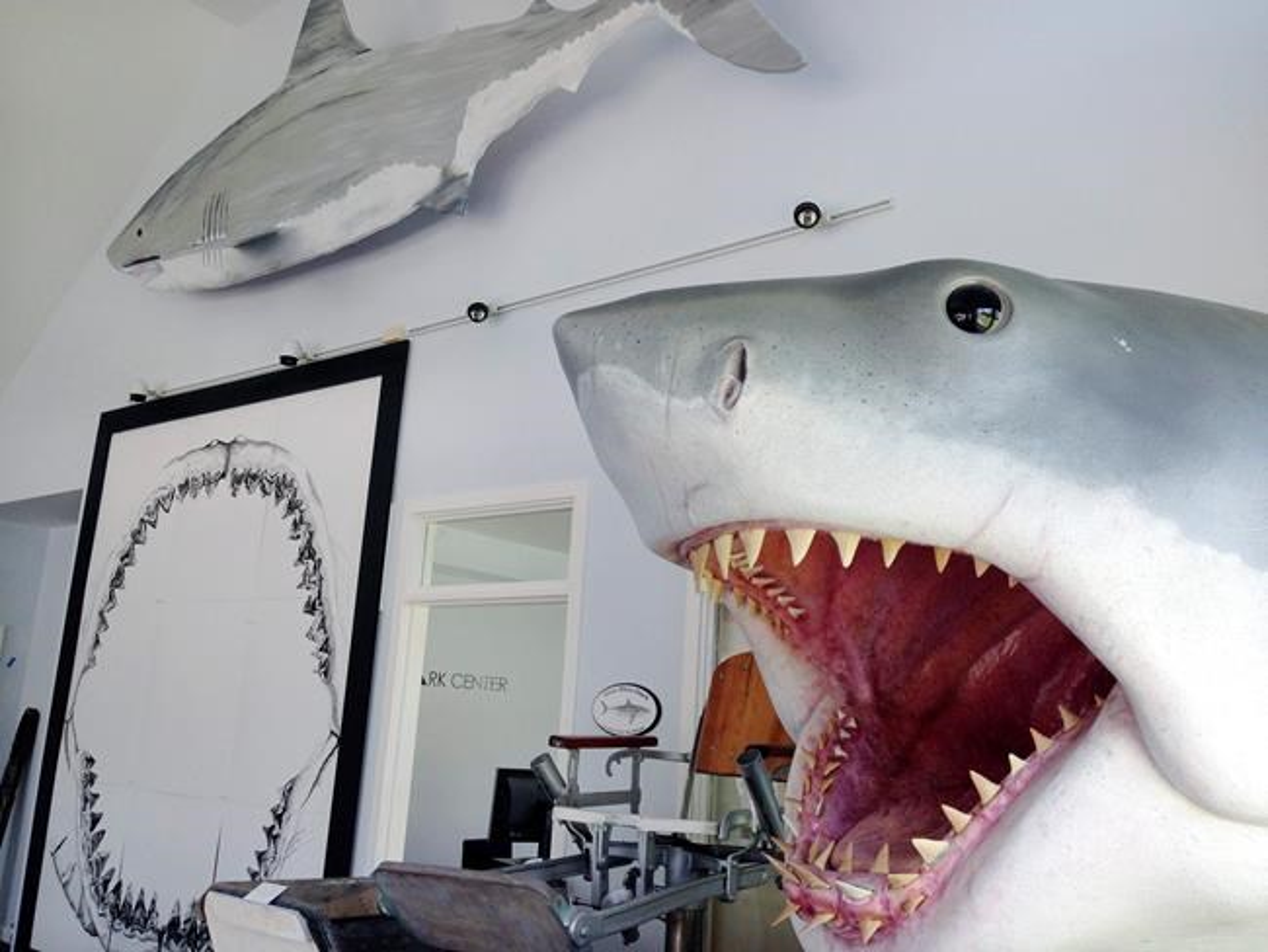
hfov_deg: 55.3
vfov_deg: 43.0
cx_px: 634
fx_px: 1209
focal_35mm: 33
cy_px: 476
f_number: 2.4
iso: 64
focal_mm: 4.12
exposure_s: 1/60
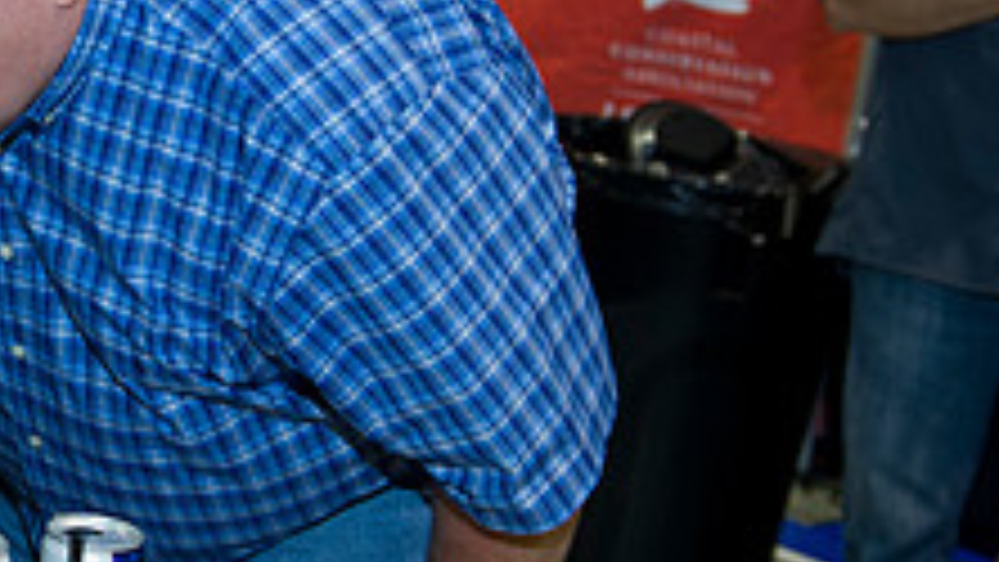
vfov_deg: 11.6
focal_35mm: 104
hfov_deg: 19.4
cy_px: 171
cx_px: -184
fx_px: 2756
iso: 1250
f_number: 4
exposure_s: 1/80
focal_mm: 38
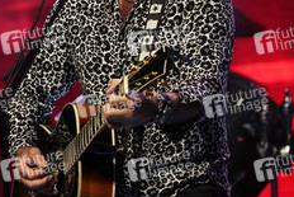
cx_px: 126
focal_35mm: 848
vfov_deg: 1.6
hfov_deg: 2.4
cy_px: 8
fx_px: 6929
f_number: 6.3
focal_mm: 437
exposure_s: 1/160
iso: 3200
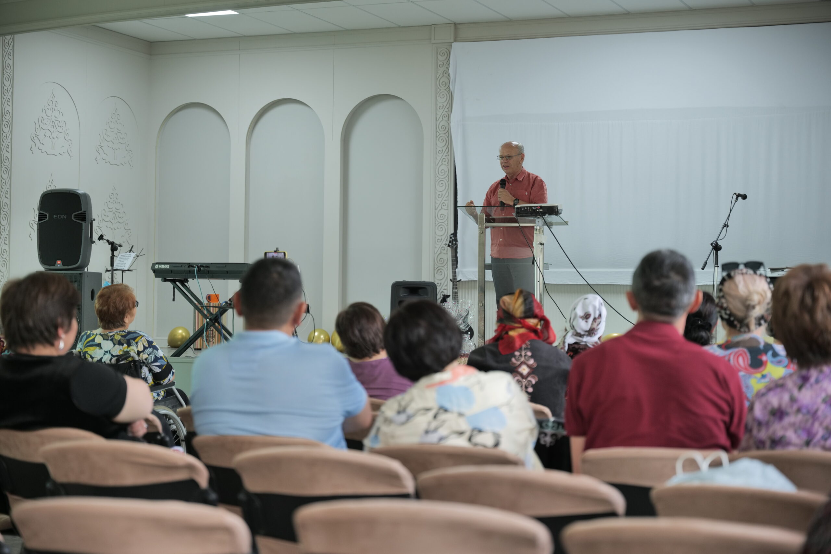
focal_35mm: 70
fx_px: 1616
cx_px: 416
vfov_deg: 19.5
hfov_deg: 28.8
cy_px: 277
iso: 800
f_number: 2.8
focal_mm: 70
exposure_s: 1/160
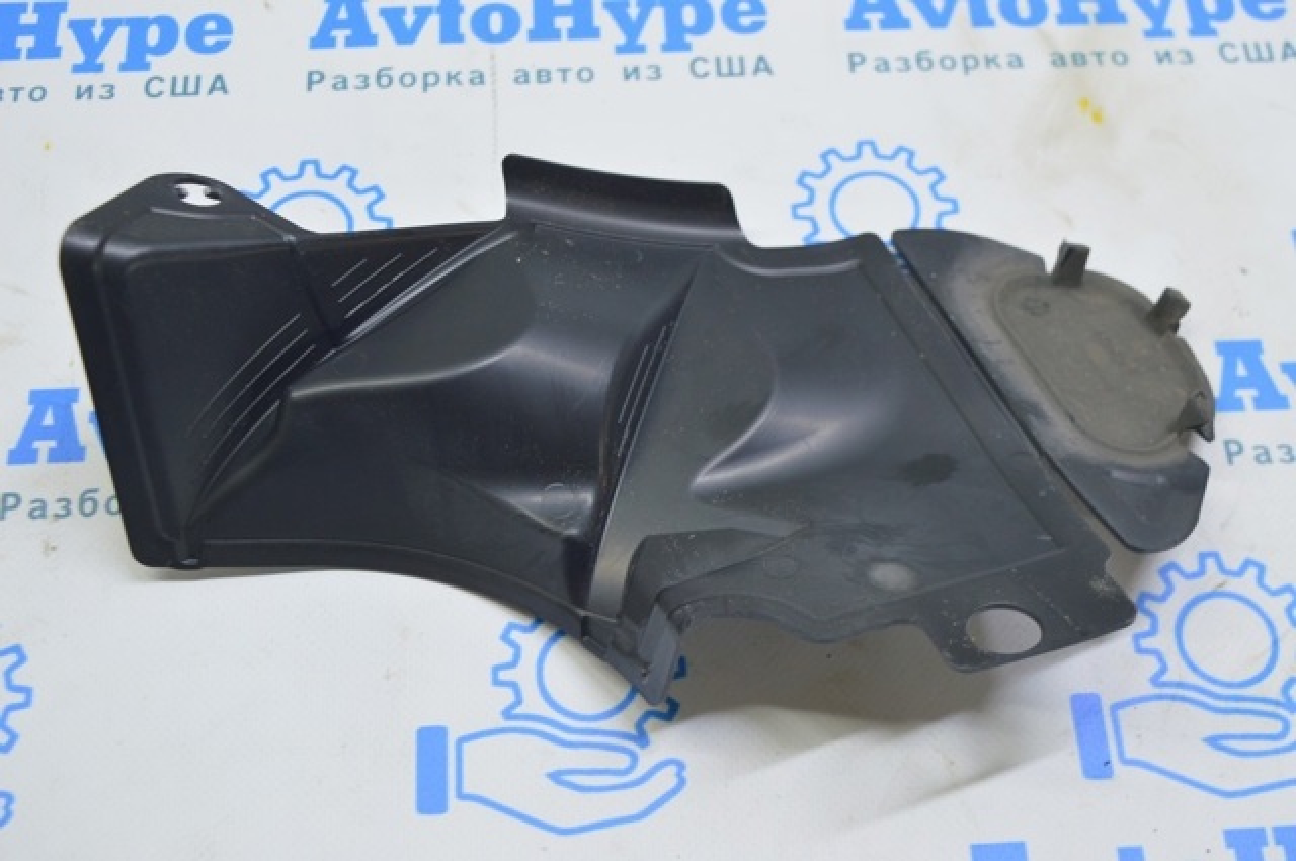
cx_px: 648
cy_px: 430
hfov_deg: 38.9
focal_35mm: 51
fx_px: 1834
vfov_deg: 26.4
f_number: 5.6
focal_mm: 34
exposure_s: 1/20
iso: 400
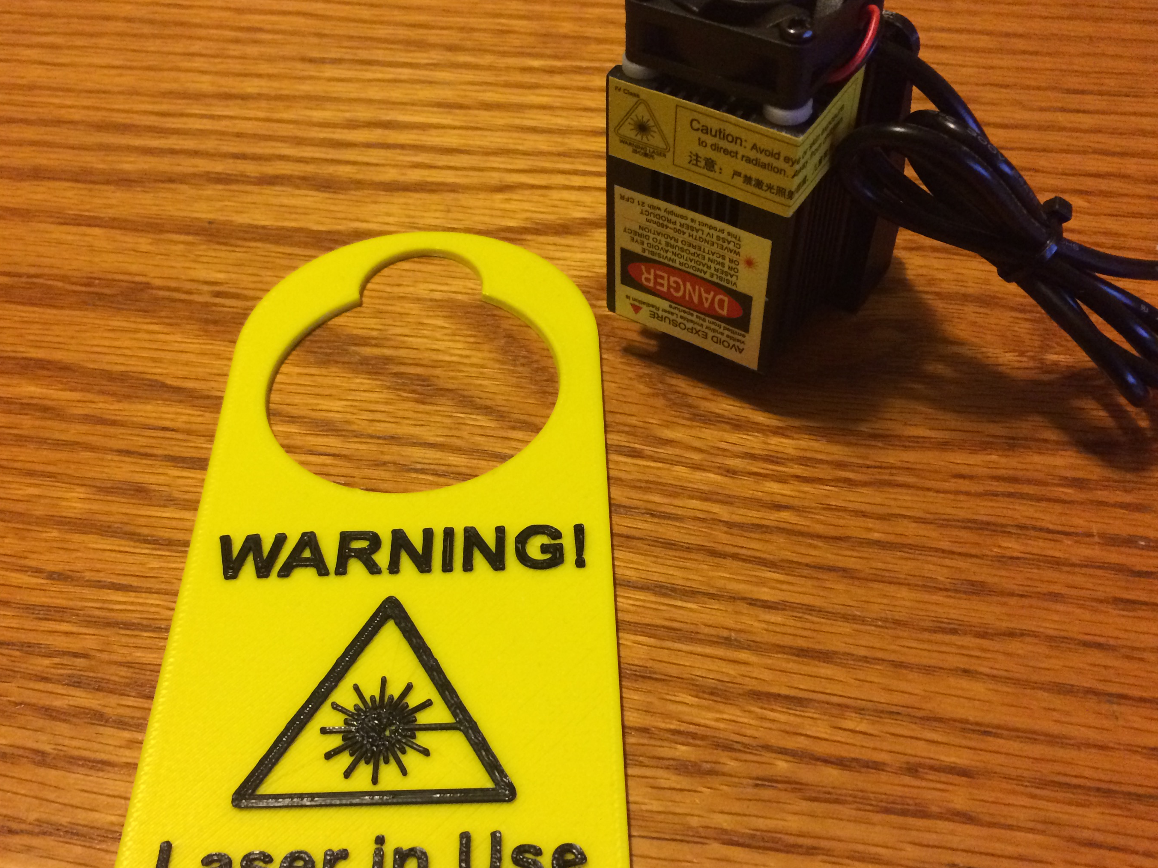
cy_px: 479
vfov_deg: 40.6
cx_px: 529
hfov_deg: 52.6
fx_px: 1171
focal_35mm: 35
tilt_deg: -50.0
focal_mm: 4.15
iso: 320
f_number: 2.2
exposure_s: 1/30
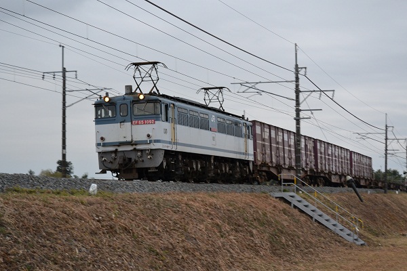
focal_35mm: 82
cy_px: 136
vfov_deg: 16.6
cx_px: 204
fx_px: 933
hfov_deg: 24.6
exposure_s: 1/125
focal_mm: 55
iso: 800
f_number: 5.6
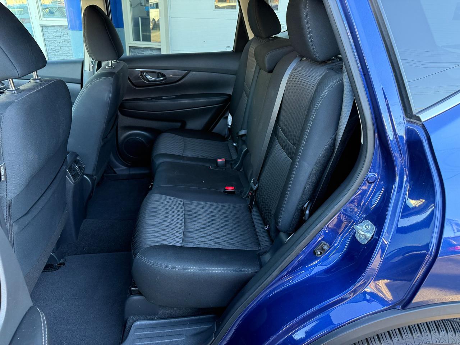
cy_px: 172
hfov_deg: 71.6
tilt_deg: -25.8
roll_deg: -3.2
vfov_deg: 56.8
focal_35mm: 24
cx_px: 230
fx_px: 319
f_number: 1.78
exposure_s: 1/81
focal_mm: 6.76
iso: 200
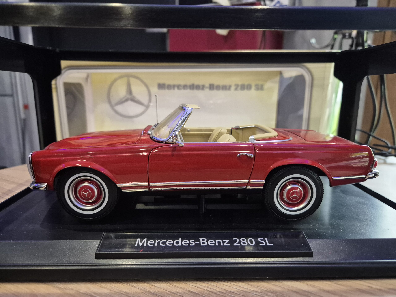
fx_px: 263
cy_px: 148
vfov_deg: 58.9
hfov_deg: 73.9
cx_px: 198
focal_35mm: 23
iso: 1250
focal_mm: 5.4
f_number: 1.8
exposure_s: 1/100
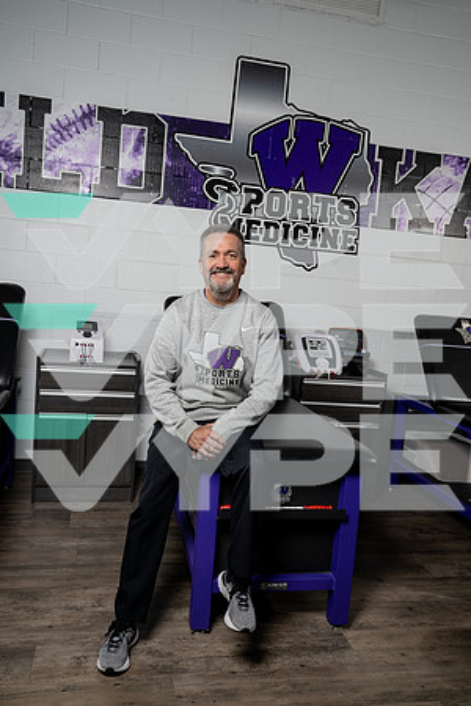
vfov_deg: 58.7
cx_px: 236
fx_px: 628
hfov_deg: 41.1
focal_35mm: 32
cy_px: 353
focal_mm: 32
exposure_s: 1/250
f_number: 8
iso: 200
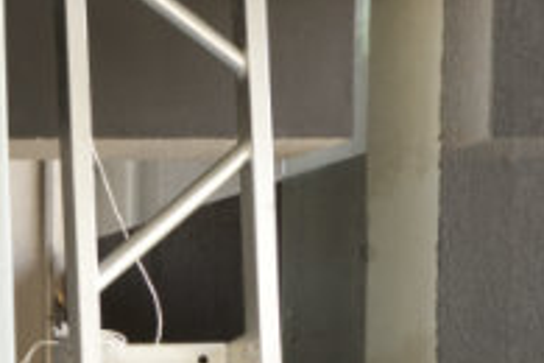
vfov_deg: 6.0
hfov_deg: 8.7
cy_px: 979
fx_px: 3249
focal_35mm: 215
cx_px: -789
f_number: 5.6
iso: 500
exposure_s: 1/80
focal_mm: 35
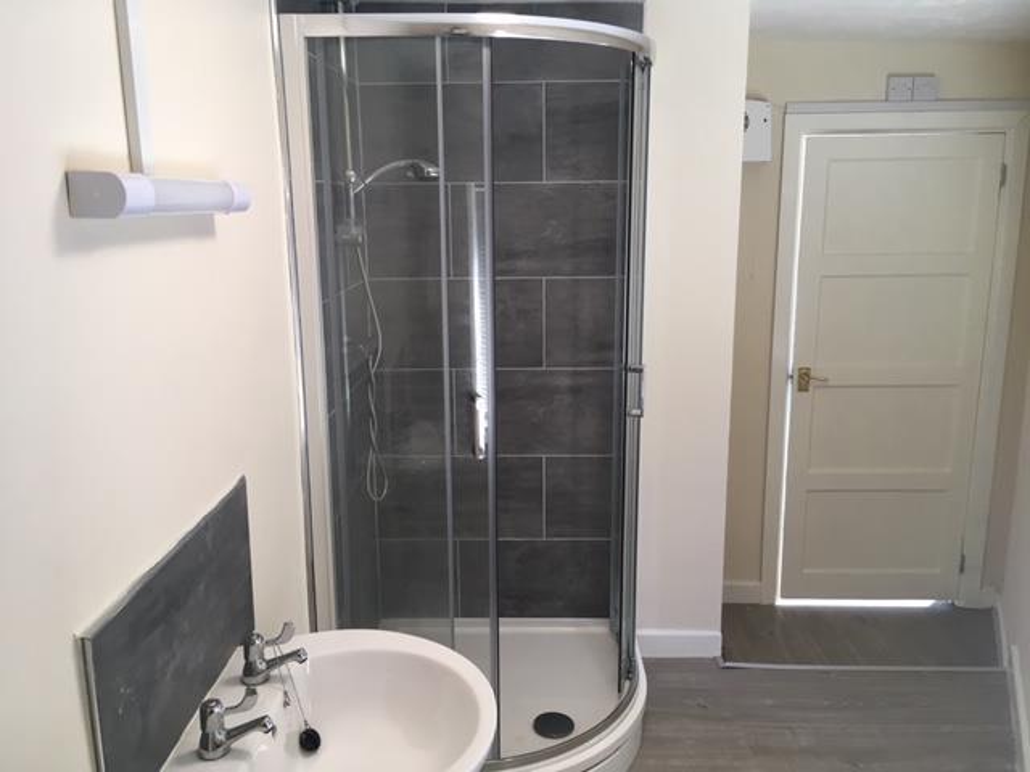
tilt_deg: -12.1
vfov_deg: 48.2
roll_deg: +0.4
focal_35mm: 29
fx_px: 863
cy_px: 386
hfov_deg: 61.7
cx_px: 515
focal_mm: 4.15
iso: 32
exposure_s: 1/33
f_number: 2.2
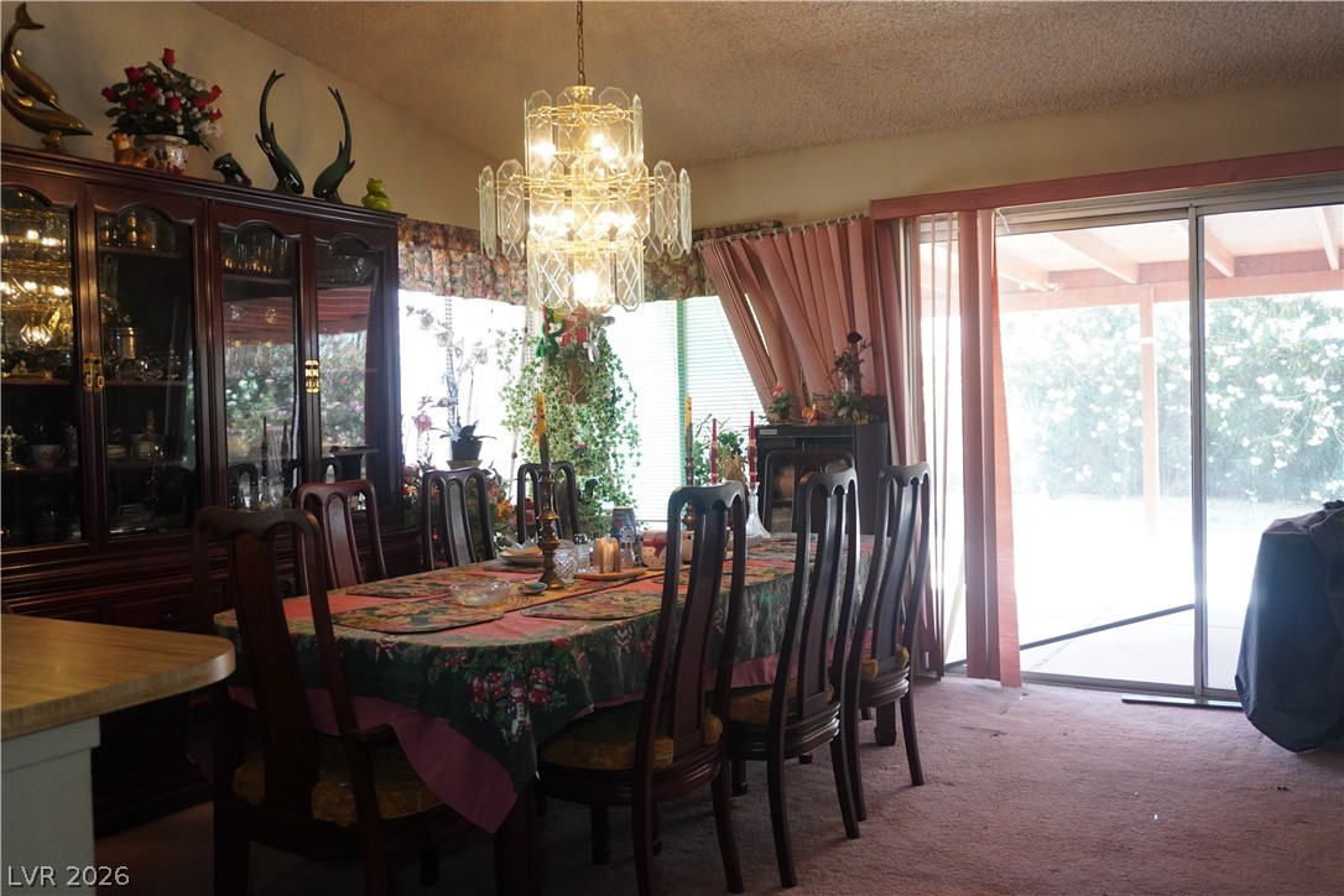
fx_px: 1176
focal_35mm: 32
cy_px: 448
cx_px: 672
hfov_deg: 59.5
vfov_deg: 41.7
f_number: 4
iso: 1250
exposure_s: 1/160
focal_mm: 21
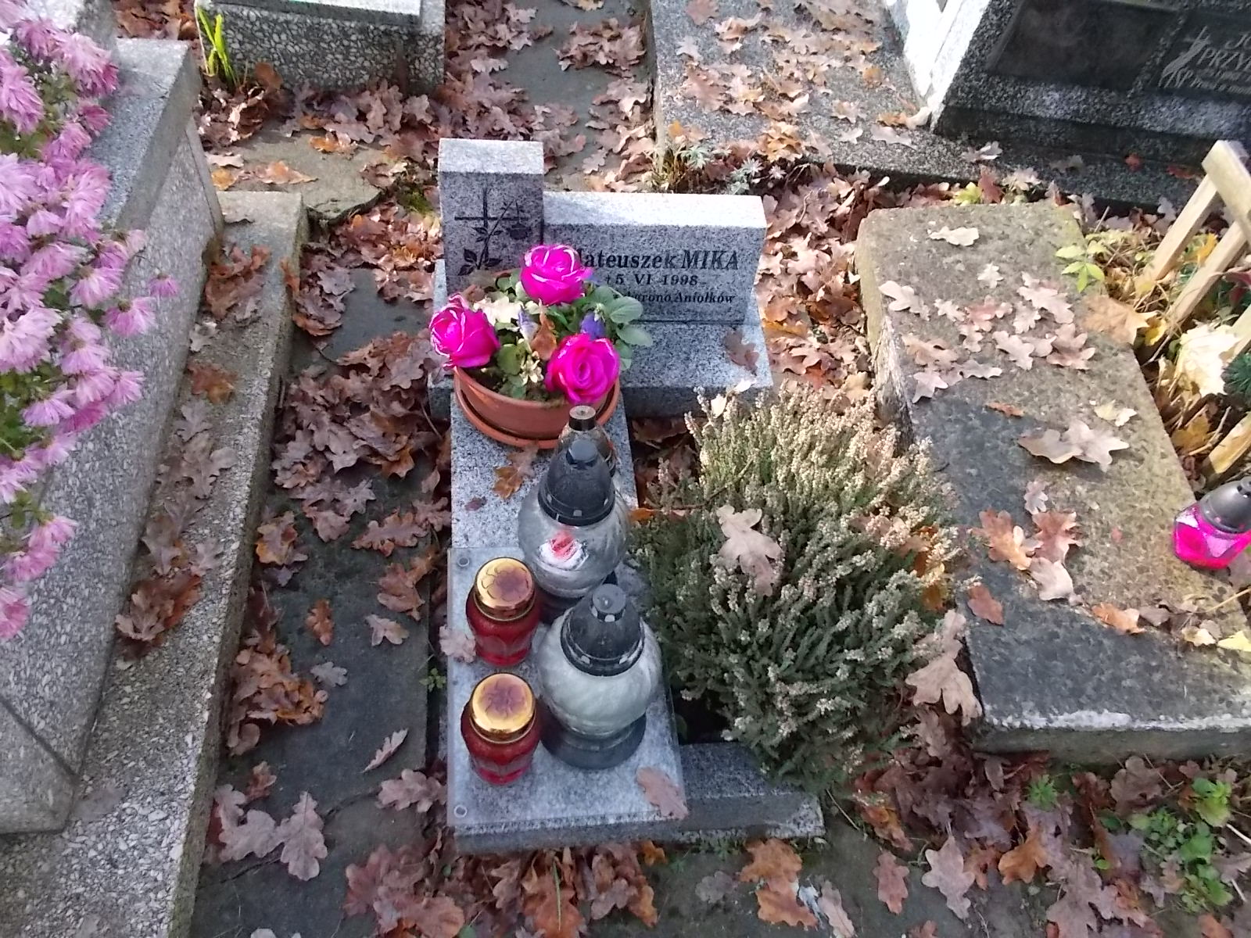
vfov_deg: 53.1
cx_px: 626
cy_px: 469
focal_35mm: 26
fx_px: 940
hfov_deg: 67.3
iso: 400
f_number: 3.2
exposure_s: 1/500
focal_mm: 4.6
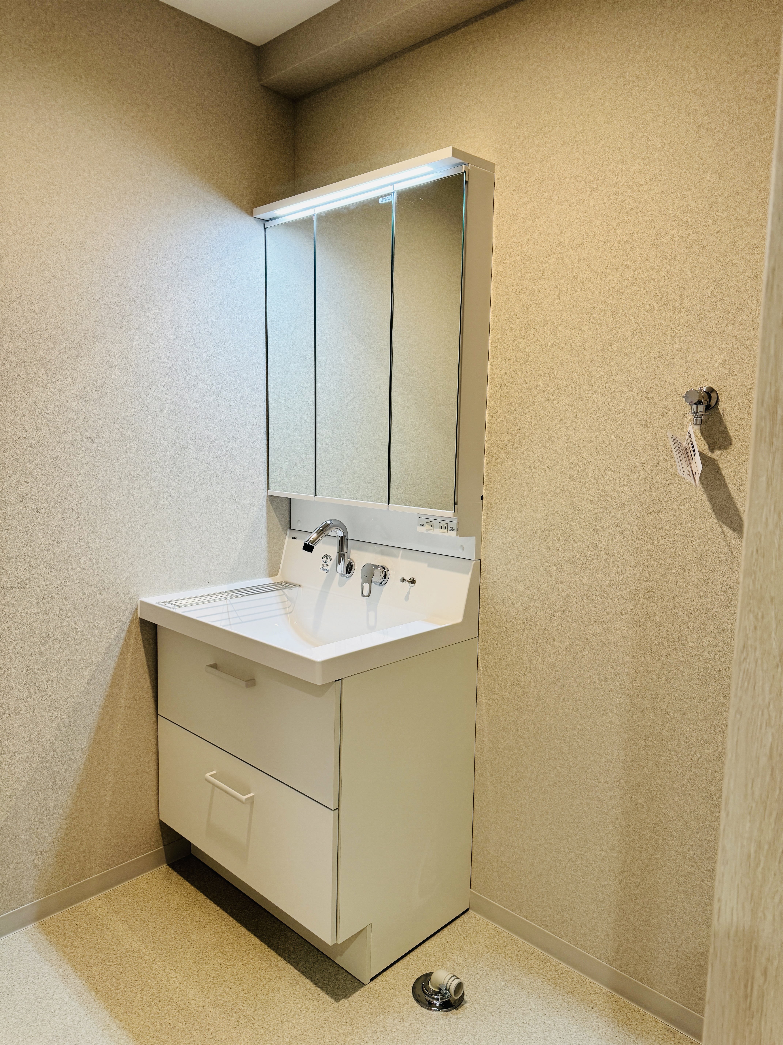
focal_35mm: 24
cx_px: 392
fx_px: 724
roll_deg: -1.0
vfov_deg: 71.6
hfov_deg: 56.8
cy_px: 522
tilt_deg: -7.0
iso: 160
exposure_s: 1/120
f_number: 1.78
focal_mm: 6.86
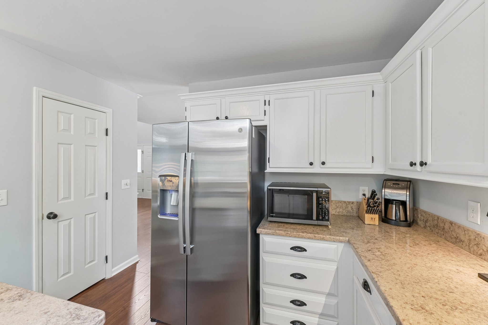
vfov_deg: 81.2
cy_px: 162
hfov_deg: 104.3
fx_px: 190
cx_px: 244
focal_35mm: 14
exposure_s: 1/5
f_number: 9
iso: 200
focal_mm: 14
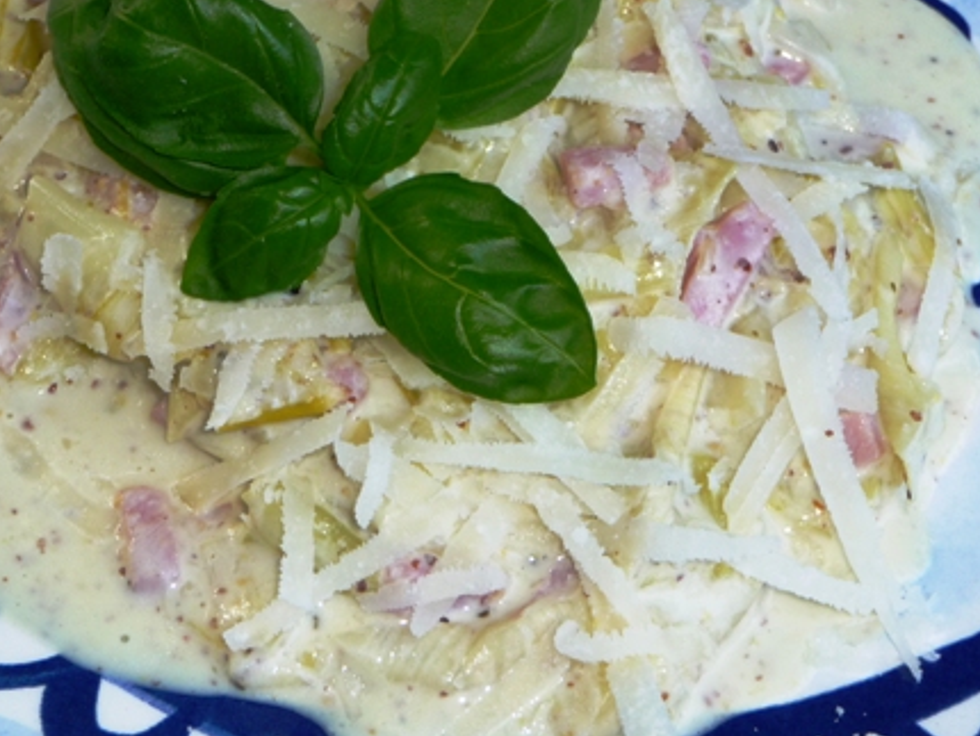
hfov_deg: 15.7
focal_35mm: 125
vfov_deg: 11.9
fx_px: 3541
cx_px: 397
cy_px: 235
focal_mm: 14.2
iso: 100
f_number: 4.7
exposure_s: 1/40
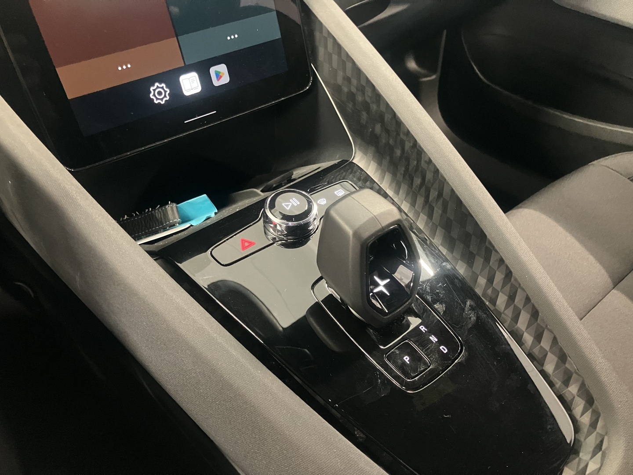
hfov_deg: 63.4
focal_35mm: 28
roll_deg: -0.8
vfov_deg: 49.7
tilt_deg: -42.9
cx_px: 316
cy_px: 238
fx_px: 512
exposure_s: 1/28
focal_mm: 3.99
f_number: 1.8
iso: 640
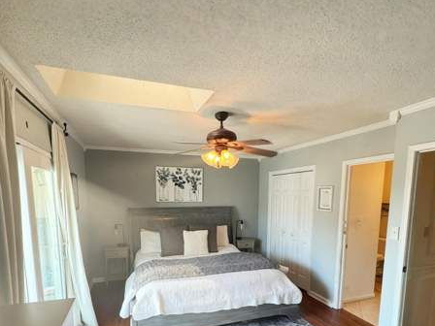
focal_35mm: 20
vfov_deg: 63.6
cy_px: 227
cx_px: 216
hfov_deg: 81.7
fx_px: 251
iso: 200
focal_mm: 2.22
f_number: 2.2
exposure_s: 1/120
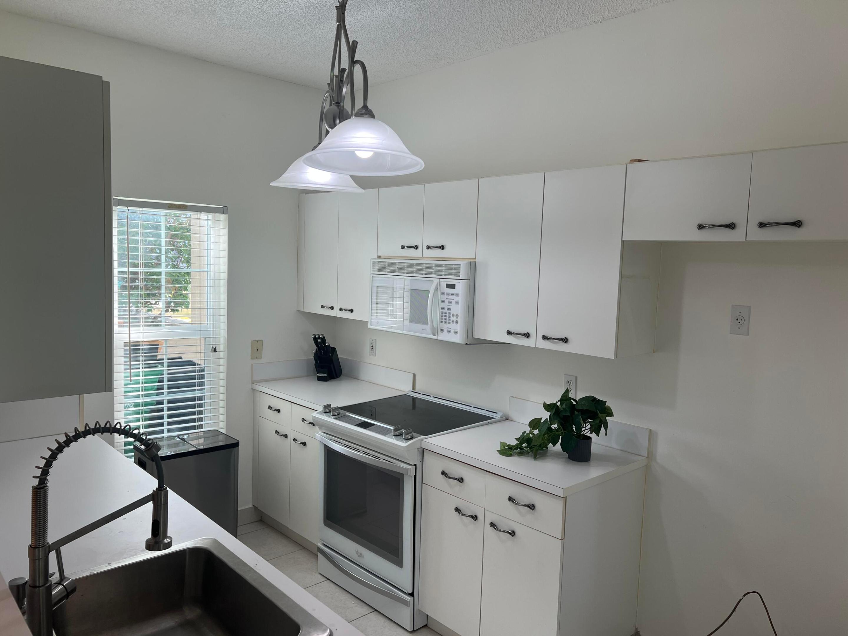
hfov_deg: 67.3
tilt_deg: -5.1
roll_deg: -2.6
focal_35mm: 26
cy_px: 318
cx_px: 424
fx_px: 637
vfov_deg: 53.1
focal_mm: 5.7
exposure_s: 1/120
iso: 32
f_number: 1.5
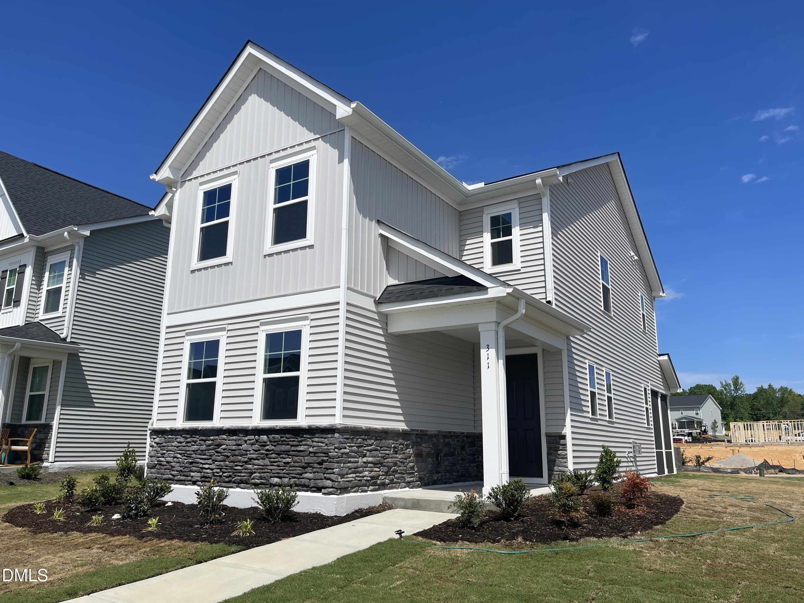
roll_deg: +0.0
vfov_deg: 54.9
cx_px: 402
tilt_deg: +13.4
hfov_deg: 69.4
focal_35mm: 25
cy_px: 302
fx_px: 581
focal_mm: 5.1
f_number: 1.6
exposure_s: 1/6579
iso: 32
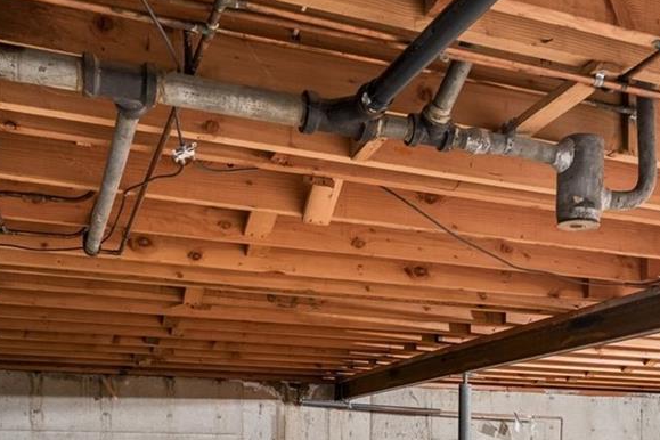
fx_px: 862
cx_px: 404
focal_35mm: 47
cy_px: 492
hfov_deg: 41.7
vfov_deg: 26.3
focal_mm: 17
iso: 400
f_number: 9
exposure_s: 3.2
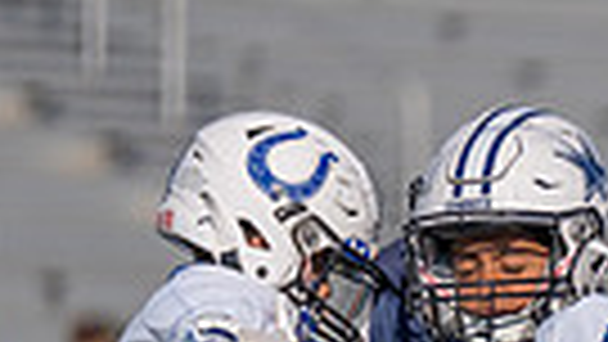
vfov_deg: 1.1
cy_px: 693
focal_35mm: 1117
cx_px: 1241
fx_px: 18012
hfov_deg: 1.9
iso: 100
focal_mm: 200
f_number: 2.8
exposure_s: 1/4000
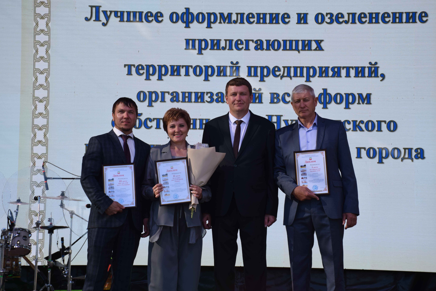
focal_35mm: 84
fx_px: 1017
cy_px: 146
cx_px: 218
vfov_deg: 16.3
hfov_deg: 24.2
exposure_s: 1/250
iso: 200
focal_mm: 56
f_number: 8
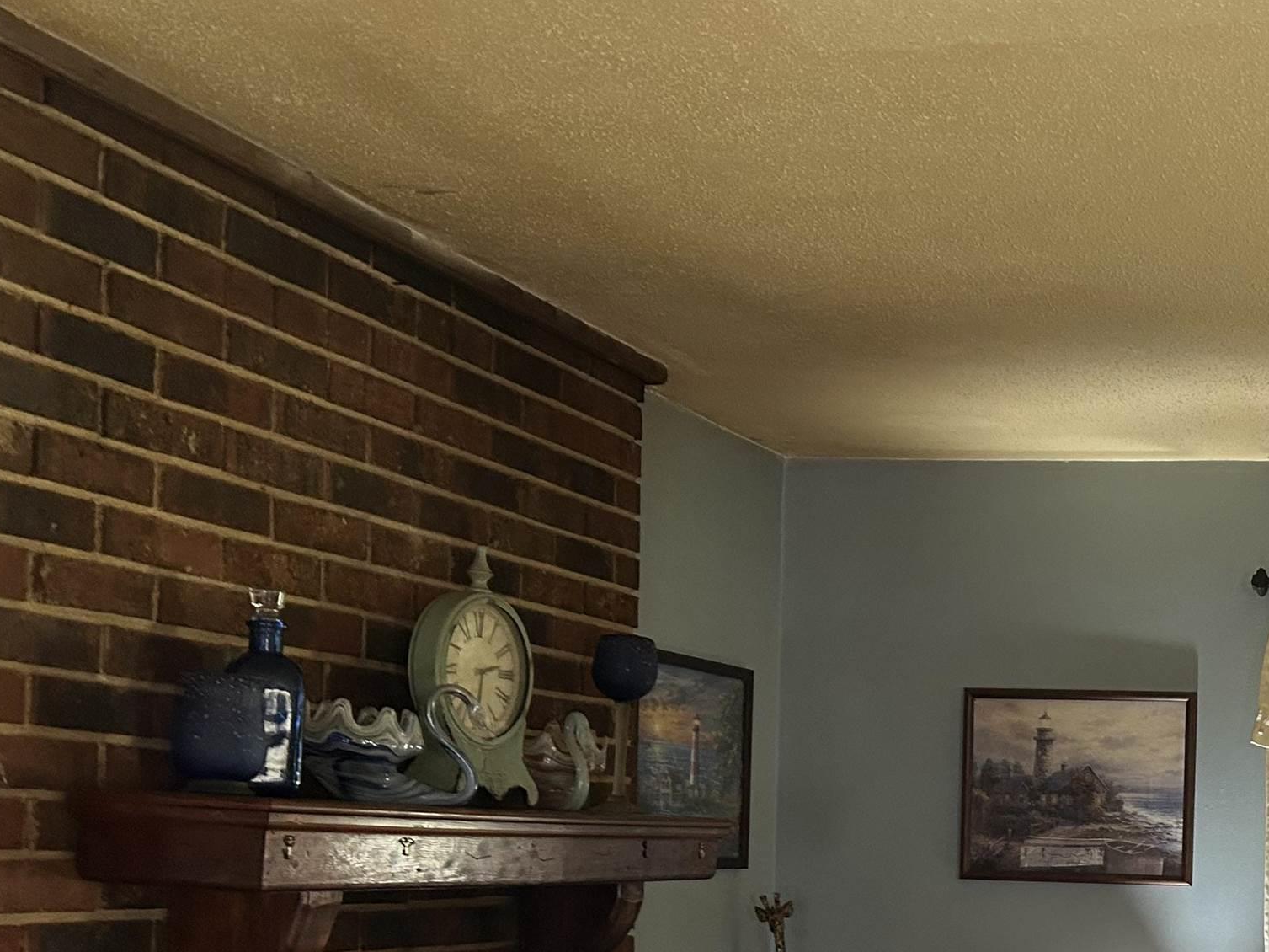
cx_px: 1219
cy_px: 844
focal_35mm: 53
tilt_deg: -0.4
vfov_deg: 26.7
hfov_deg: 33.6
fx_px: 1943
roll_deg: -0.8
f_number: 1.5
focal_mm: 5.7
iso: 250
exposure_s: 1/60
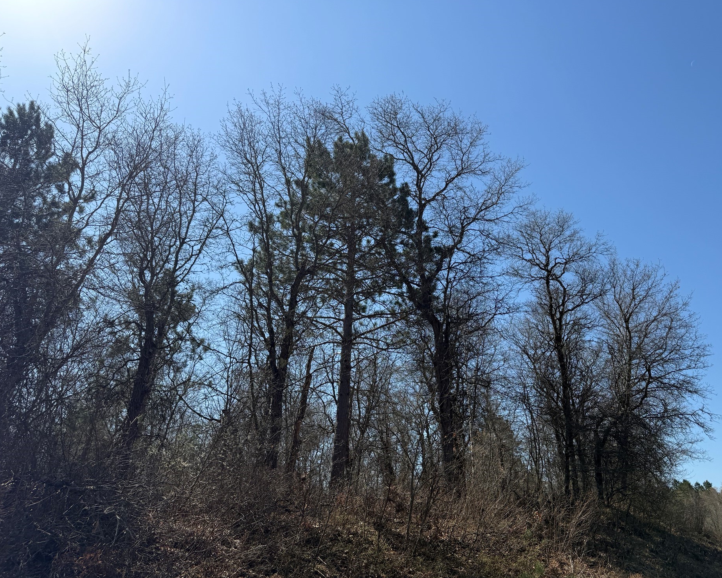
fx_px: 556
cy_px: 298
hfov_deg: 65.9
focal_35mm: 26
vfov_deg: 54.9
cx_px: 396
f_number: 1.78
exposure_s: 1/4405
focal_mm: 6.76
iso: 80
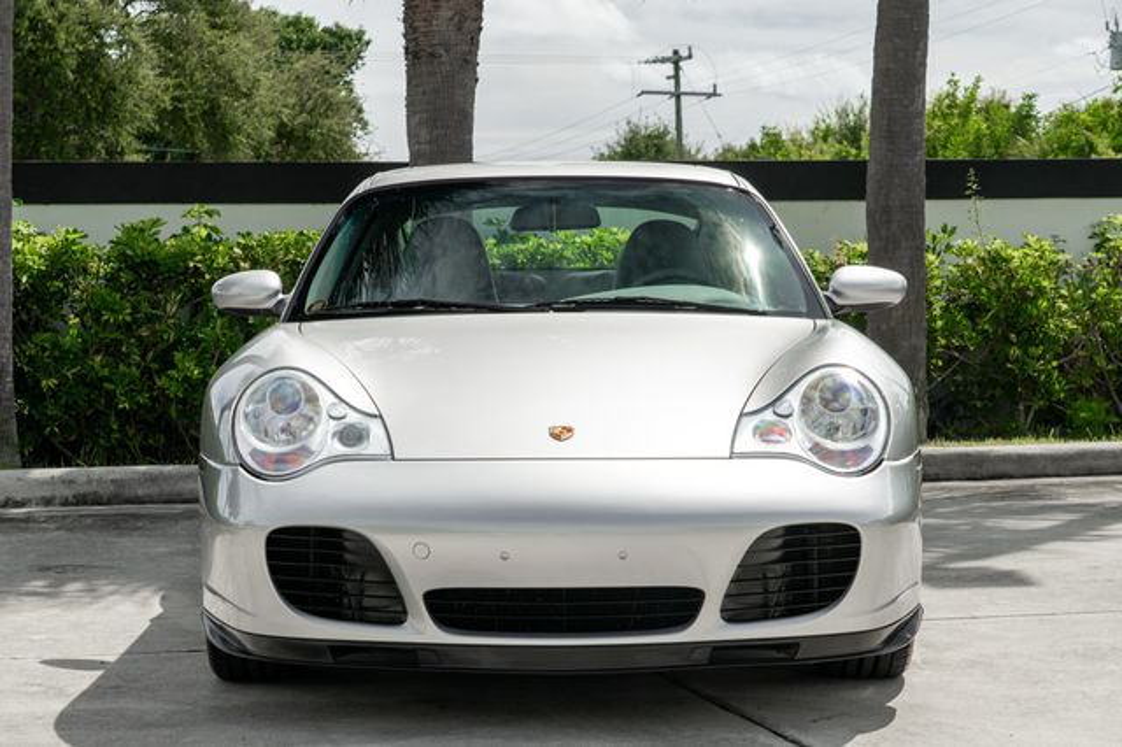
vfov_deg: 15.7
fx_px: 2713
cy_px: 446
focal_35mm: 87
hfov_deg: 23.4
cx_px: 559
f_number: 8
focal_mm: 57
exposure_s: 1/160
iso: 200
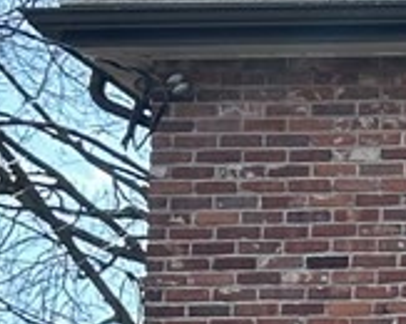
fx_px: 3540
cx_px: 1156
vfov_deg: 5.2
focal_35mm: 295
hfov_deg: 6.1
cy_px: 471
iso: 64
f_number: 1.78
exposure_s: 1/1107
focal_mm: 6.86
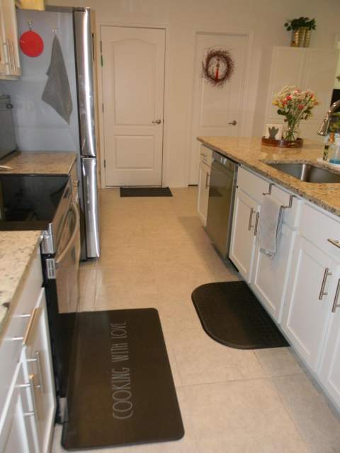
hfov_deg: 49.7
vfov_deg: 63.4
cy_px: 226
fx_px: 367
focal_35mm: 28
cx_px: 170
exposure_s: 1/28.3
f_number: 3.5
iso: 200
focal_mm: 5
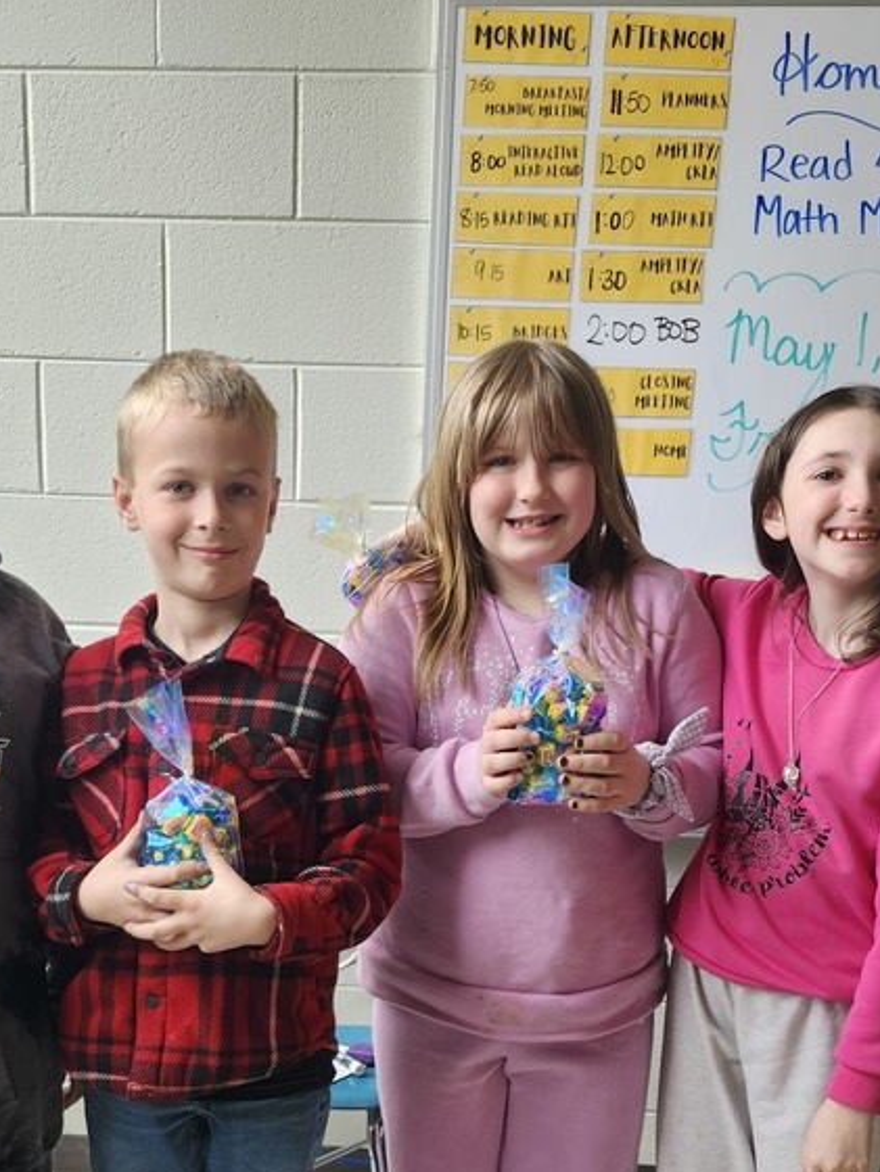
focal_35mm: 42
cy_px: 884
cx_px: 349
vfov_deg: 43.3
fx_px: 1423
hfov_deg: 34.2
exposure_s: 1/180
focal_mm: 5.54
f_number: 1.8
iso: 100
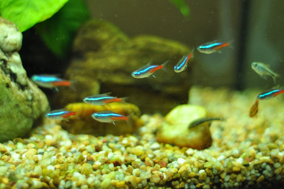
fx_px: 591
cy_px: 94
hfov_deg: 27.0
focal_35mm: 75
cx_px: 142
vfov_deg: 18.1
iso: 800
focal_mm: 50
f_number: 1.8
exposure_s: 1/500
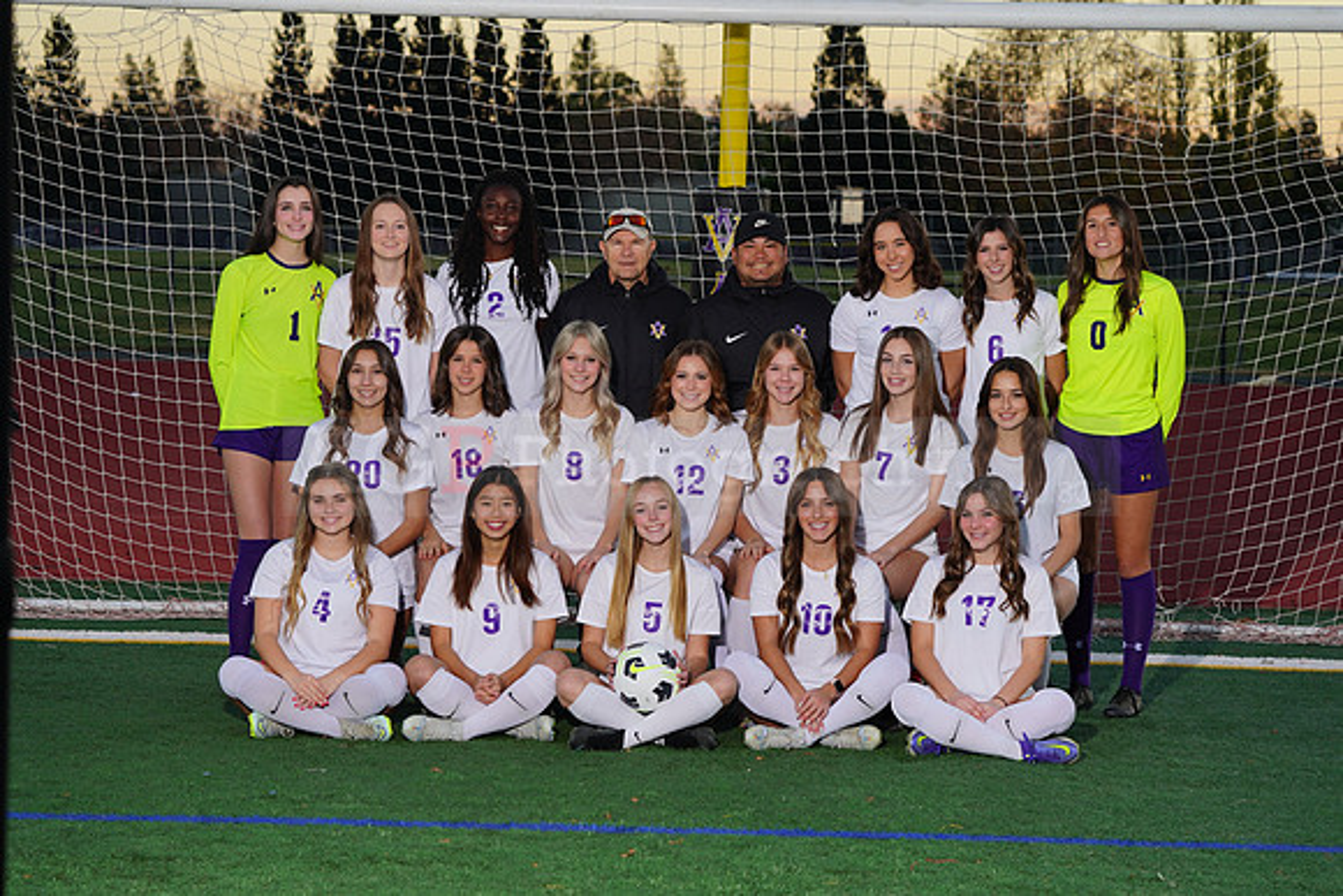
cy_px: 448
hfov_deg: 20.4
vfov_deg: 13.7
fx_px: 3731
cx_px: 672
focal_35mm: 100
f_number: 7.1
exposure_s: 1/200
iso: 320
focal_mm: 100
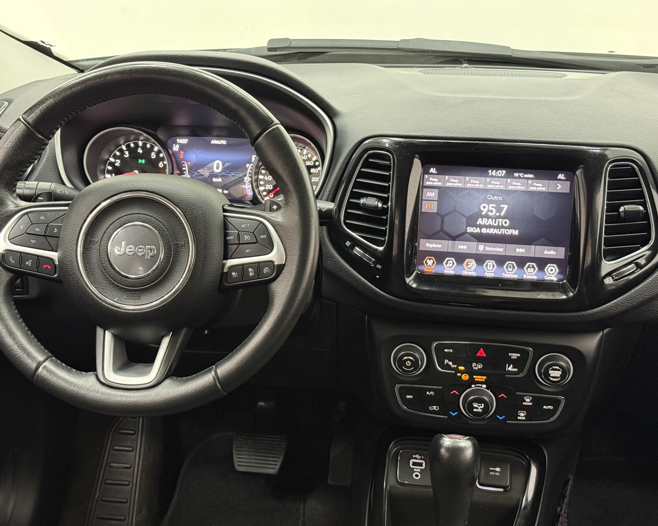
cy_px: 264
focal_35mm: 51
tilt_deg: -17.2
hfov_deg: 36.6
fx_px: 993
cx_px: 313
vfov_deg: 29.7
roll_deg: -1.3
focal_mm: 6.76
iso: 500
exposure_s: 1/30
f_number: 1.78
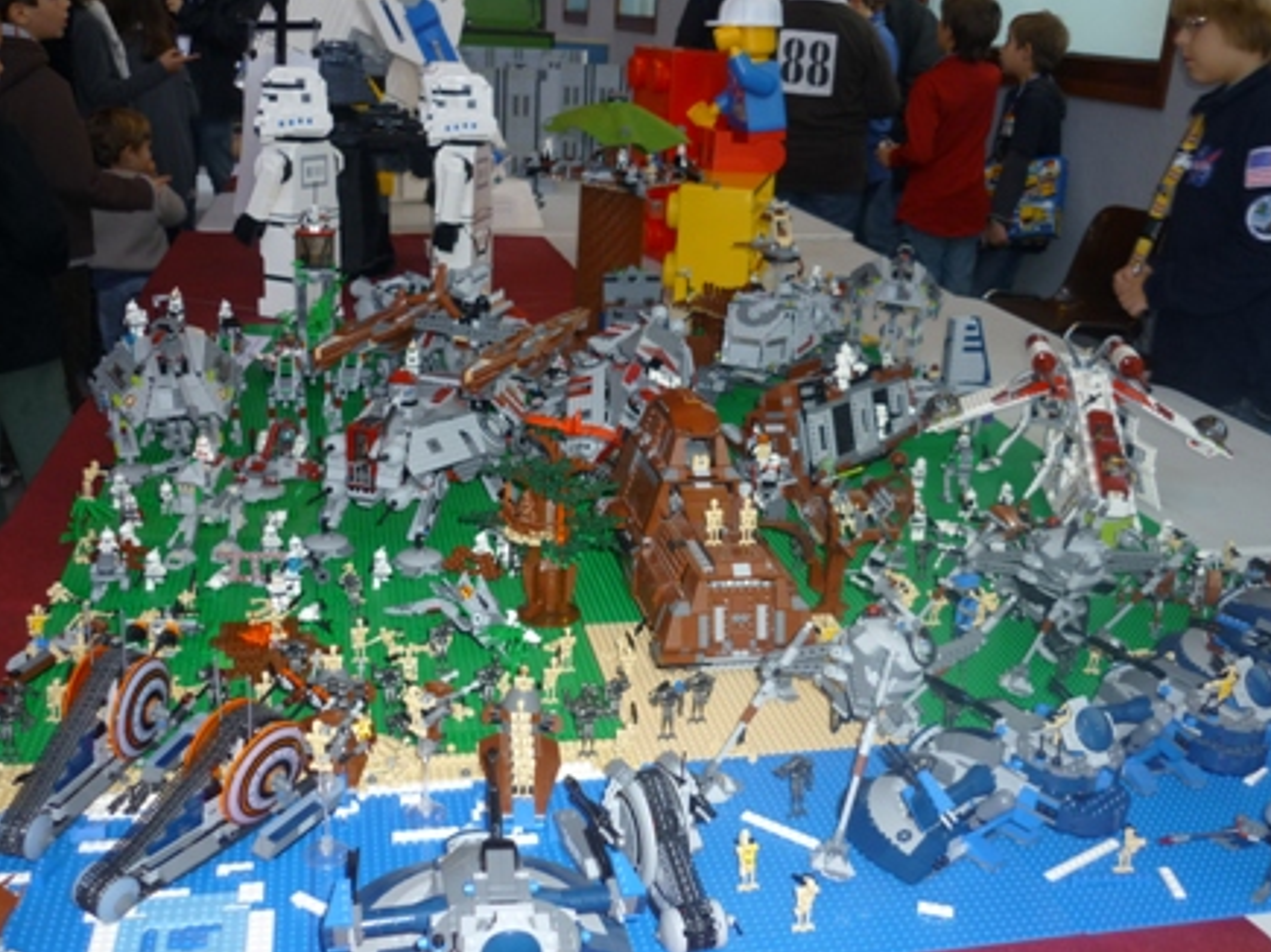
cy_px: 488
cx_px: 652
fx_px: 1248
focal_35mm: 34
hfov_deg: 54.0
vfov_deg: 41.8
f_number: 2.8
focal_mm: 5.5
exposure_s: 1/30
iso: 80
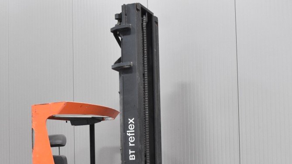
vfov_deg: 18.8
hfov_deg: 33.8
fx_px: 480
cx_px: 122
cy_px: 166
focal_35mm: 62
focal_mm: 22
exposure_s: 1/25
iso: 1600
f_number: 5
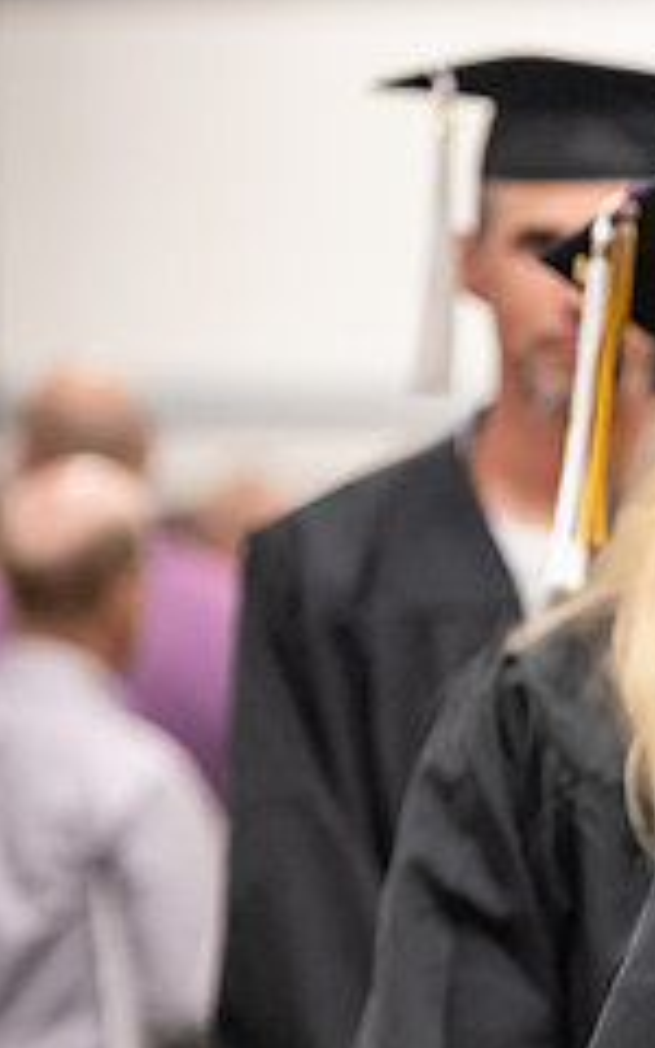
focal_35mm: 345
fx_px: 9854
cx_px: 1253
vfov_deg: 6.1
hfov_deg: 3.8
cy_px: 679
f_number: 3.2
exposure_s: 1/200
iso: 3200
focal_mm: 140
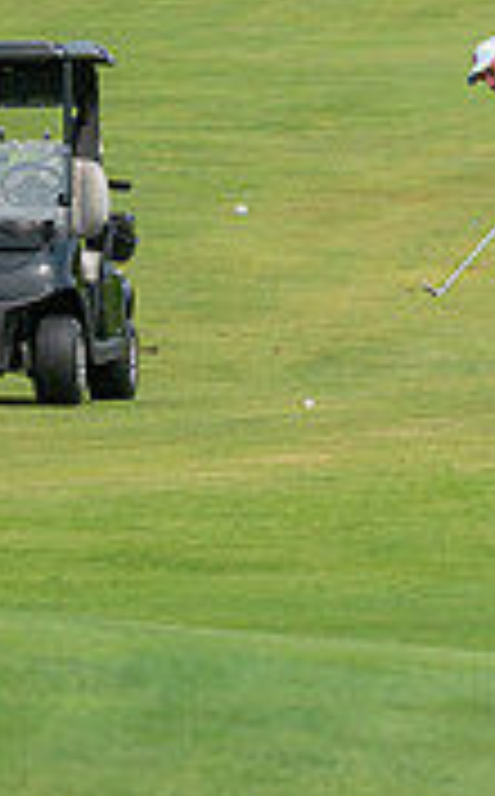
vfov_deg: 2.9
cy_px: 178
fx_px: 15799
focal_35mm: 729
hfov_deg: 1.8
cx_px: 505
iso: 250
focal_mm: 200
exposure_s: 1/2000
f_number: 5
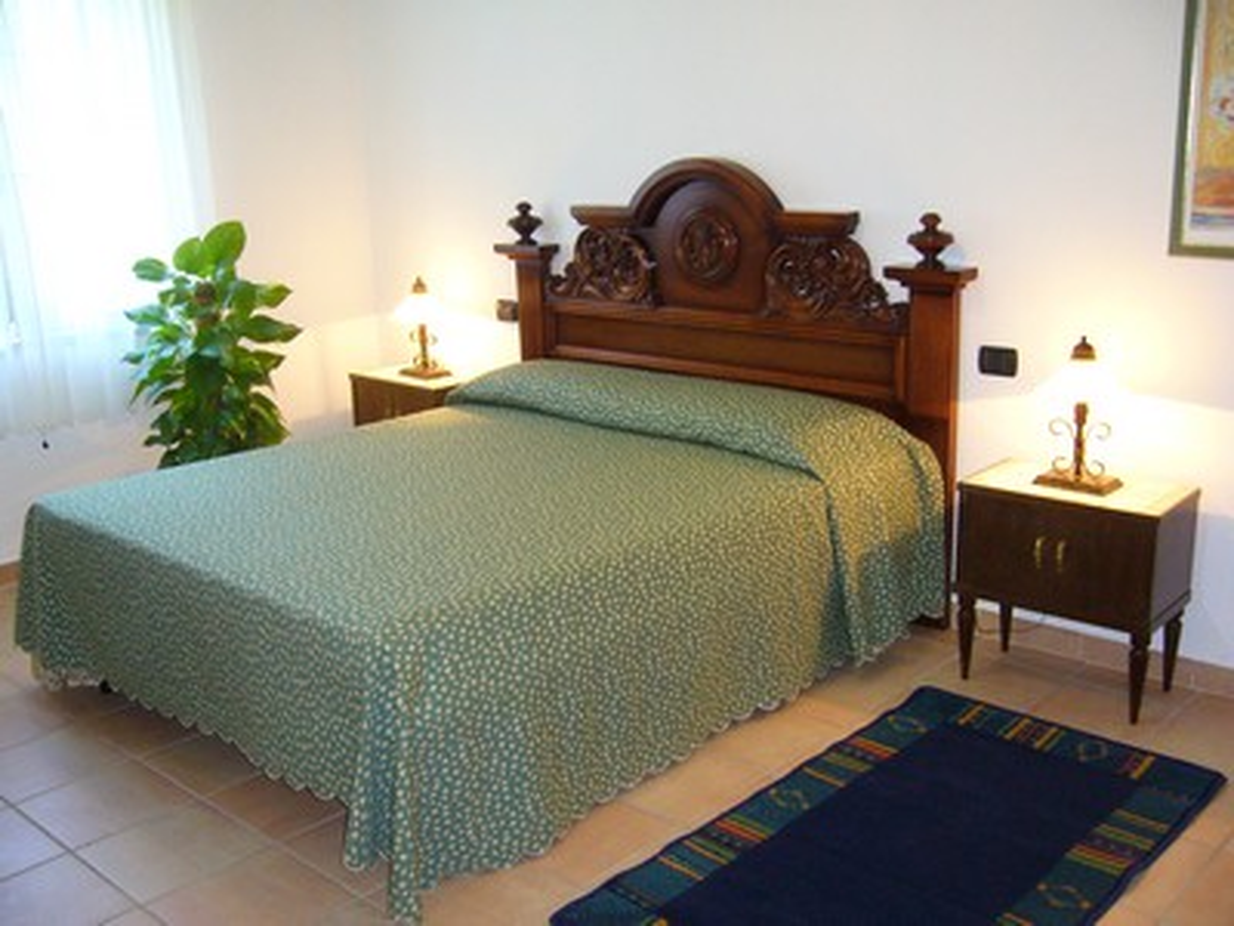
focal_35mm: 35
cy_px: 463
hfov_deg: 52.6
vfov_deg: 40.7
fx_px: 1248
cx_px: 617
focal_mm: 5.8
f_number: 2.8
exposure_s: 1/30
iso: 200
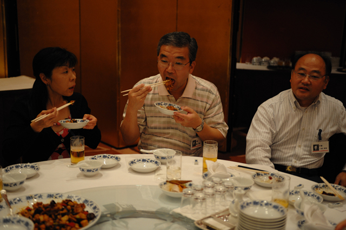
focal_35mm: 52
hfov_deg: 38.2
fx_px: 499
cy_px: 115
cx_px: 173
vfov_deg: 26.0
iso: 1400
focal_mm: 52
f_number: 2.8
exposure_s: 1/125
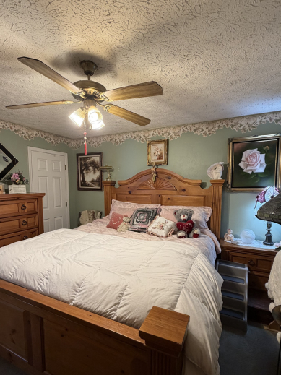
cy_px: 206
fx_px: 195
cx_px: 139
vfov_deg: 87.5
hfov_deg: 71.6
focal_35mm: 18
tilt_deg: -6.7
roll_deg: -0.8
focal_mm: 2.22
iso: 200
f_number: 2.2
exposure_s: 1/60
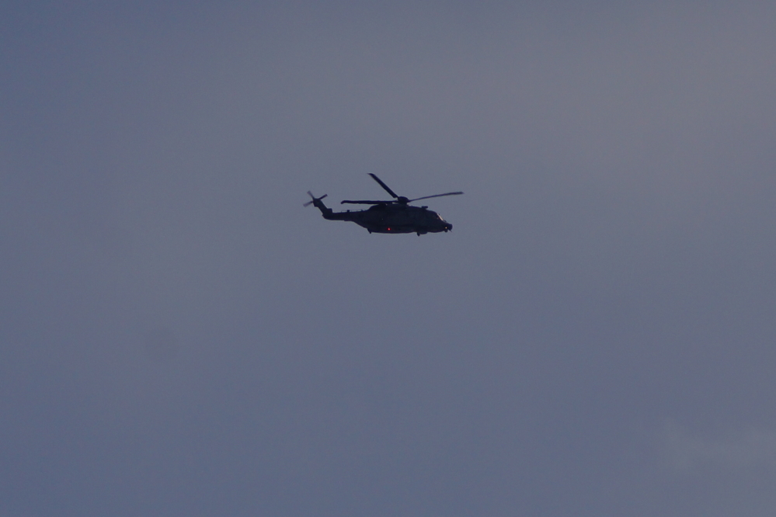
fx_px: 8083
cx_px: 388
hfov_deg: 5.5
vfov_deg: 3.7
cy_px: 258
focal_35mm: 375
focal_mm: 250
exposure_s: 1/500
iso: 100
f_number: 8
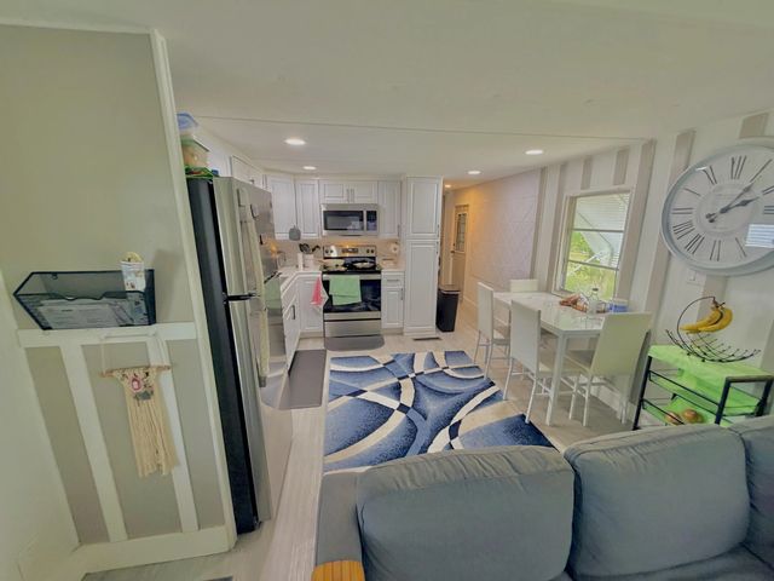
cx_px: 387
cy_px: 290
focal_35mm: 14
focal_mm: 2.22
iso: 160
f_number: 2.2
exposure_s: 1/60
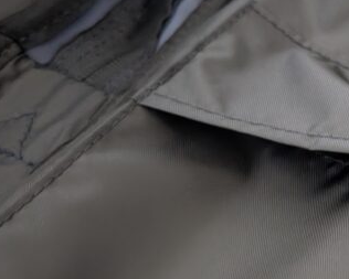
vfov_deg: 20.0
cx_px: 537
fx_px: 785
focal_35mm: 76
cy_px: 220
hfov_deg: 20.9
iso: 919
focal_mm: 6.9
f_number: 1.68
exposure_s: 1/14.9
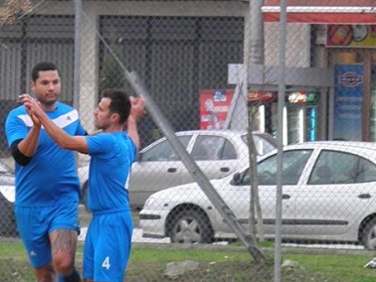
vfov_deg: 2.7
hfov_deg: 3.5
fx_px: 6087
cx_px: 108
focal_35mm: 560
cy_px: 165
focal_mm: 57.7
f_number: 4.3
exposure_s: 1/125
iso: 500
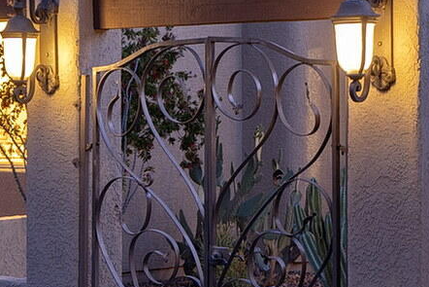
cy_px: 104
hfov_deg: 15.3
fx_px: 1585
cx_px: 68
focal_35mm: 133
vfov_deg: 10.3
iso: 200
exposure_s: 2
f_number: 4
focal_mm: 21
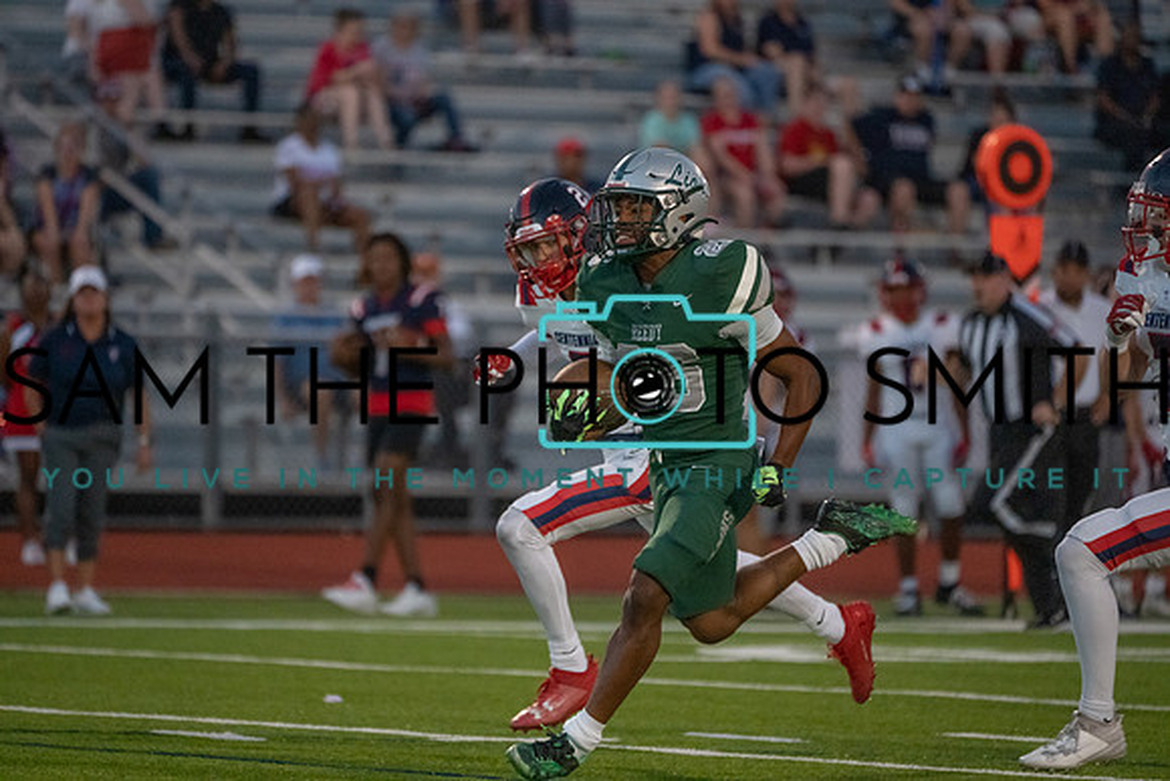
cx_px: 585
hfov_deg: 5.2
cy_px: 390
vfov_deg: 3.4
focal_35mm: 400
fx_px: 13002
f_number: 5.6
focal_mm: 400
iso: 12800
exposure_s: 1/1250
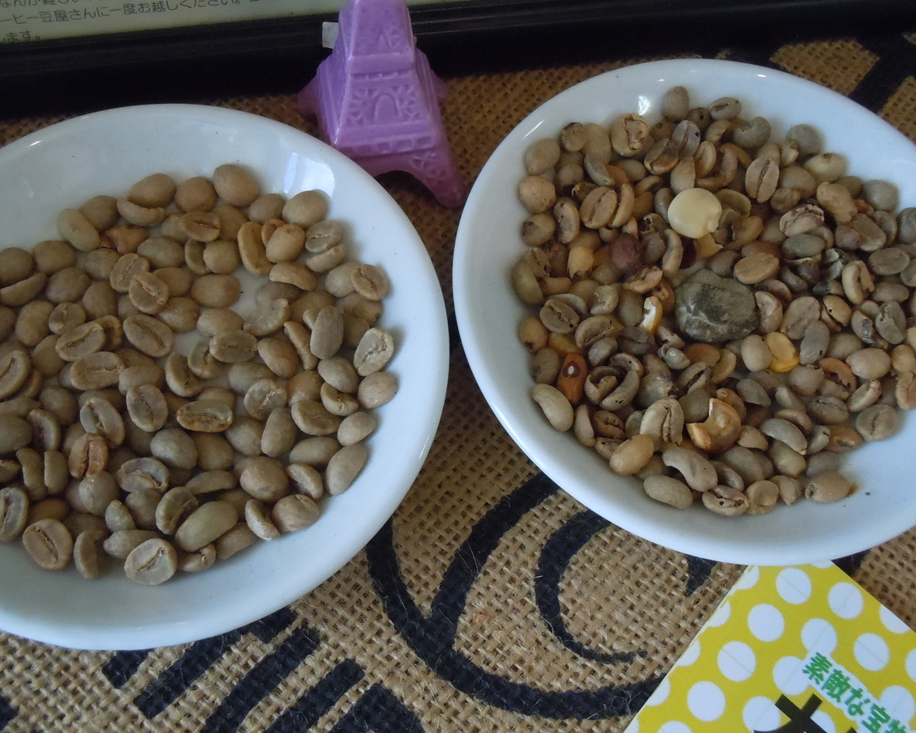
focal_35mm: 35
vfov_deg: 42.2
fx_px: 949
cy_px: 370
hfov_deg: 51.5
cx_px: 449
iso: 800
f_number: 4
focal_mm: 5.9
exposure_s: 1/125
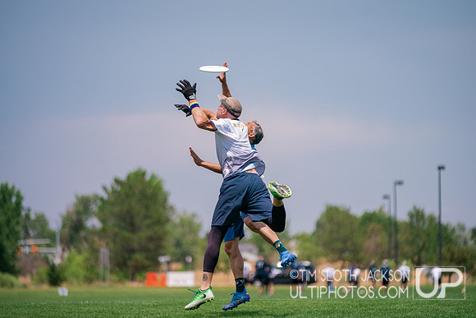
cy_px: 159
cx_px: 238
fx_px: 2209
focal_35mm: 167
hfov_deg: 12.3
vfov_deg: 8.2
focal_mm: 167
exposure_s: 1/10000
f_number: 2.8
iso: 500
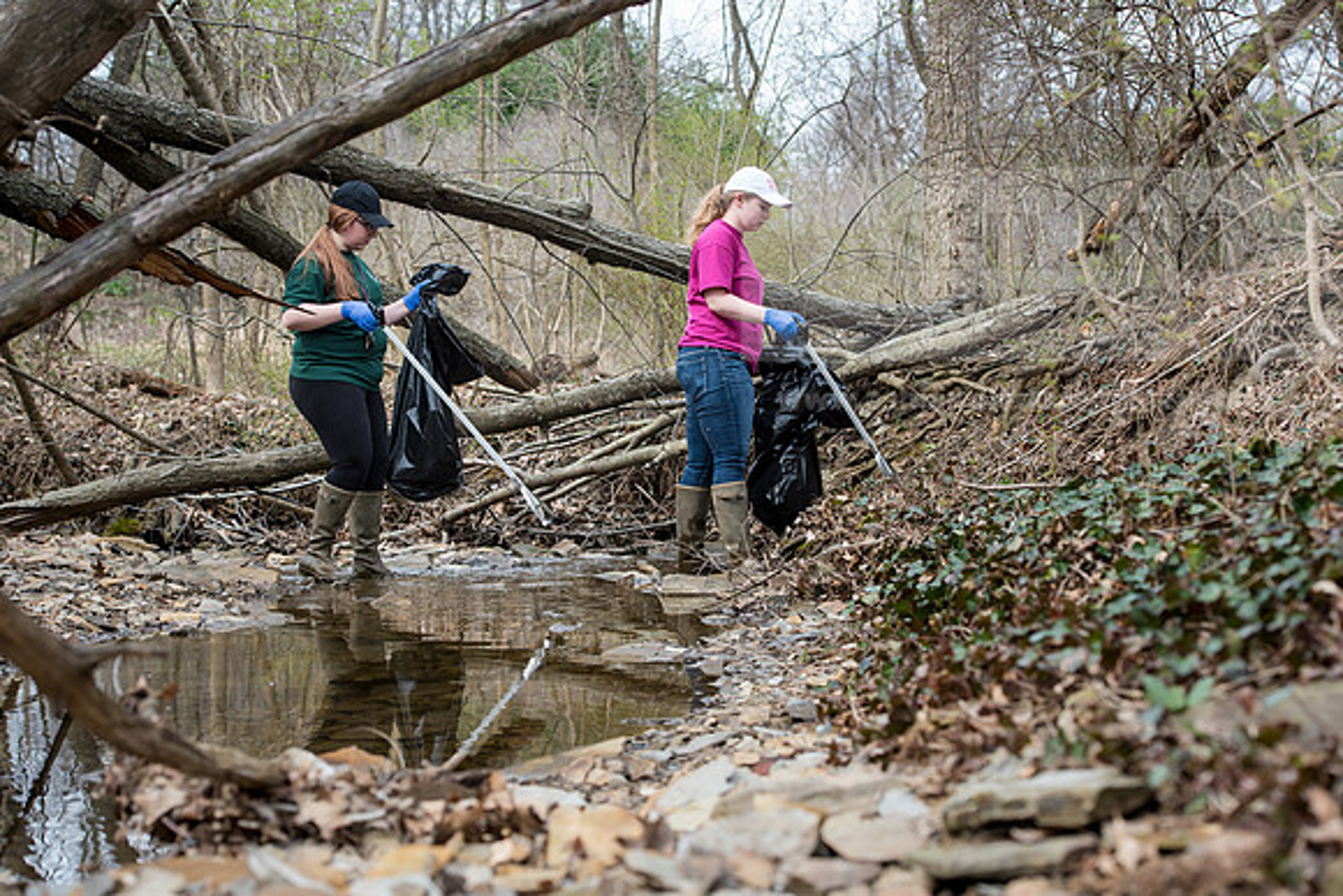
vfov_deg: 17.1
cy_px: 448
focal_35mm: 80
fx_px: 2985
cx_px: 672
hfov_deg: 25.4
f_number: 6.3
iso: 250
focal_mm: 80
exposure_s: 1/320
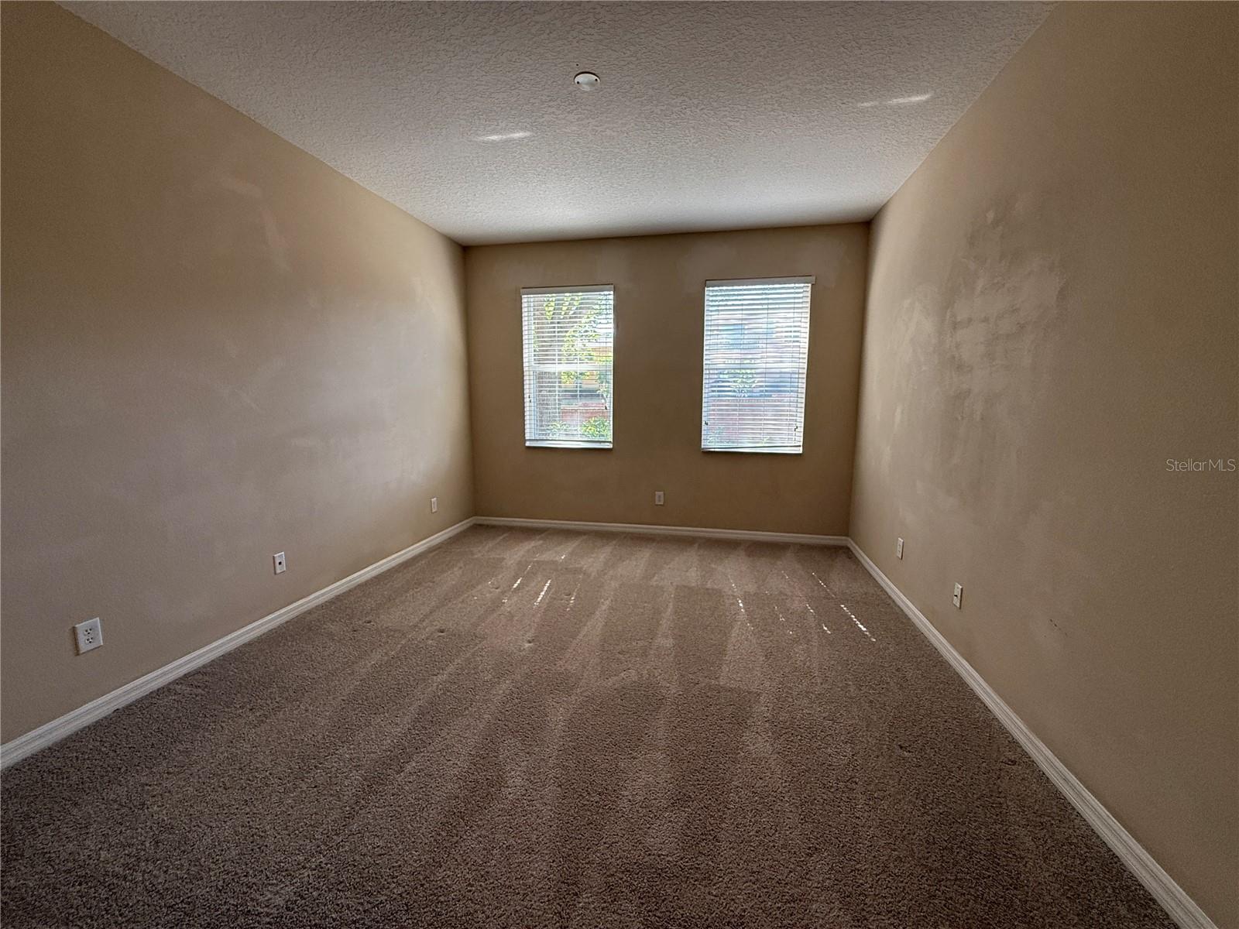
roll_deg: -0.1
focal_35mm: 14
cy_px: 464
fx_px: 501
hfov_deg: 102.1
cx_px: 620
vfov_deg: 85.7
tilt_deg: -7.1
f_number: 2.2
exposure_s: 1/99
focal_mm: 2.22
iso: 100
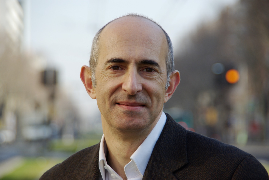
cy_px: 90
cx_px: 134
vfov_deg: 5.4
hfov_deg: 8.1
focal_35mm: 255
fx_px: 1907
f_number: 6.2
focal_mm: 170
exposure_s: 1/180
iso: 100
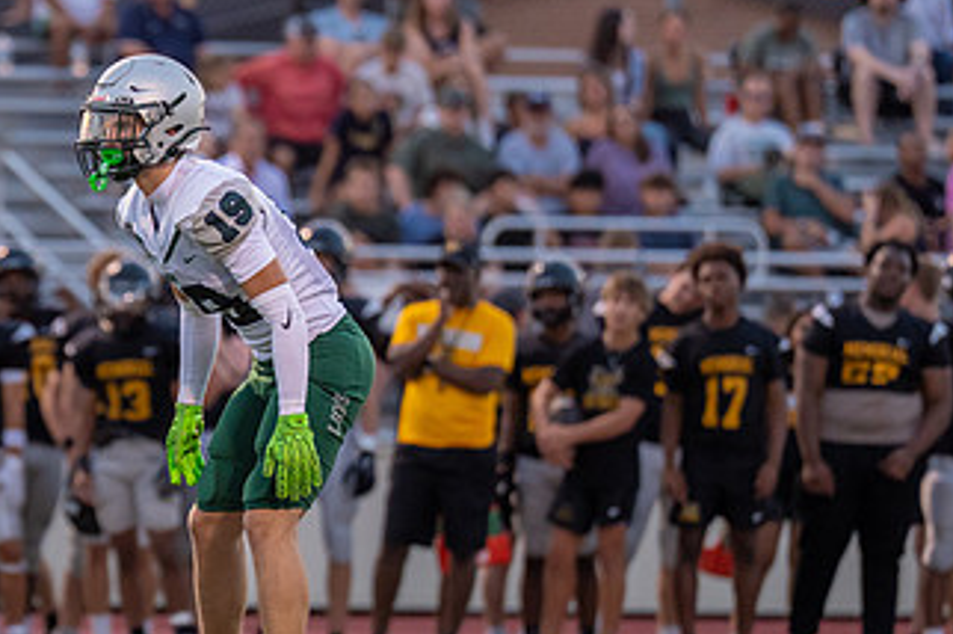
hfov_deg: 4.0
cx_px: 100
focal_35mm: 521
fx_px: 13778
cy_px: 363
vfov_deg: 2.6
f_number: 2.8
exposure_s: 1/1000
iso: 1250
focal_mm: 200
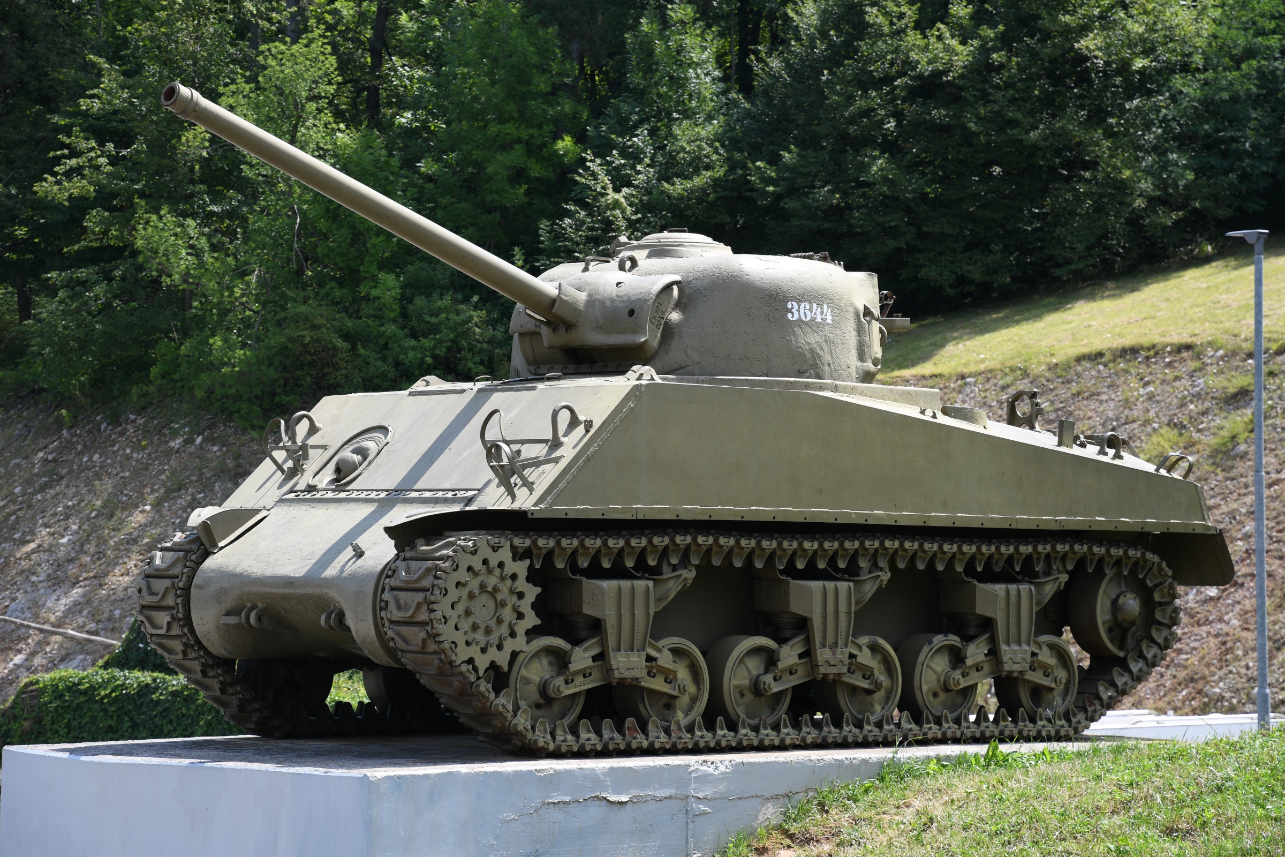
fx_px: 3105
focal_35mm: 87
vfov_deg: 15.7
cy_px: 428
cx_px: 642
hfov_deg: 23.4
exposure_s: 1/400
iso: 100
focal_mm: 58
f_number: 5
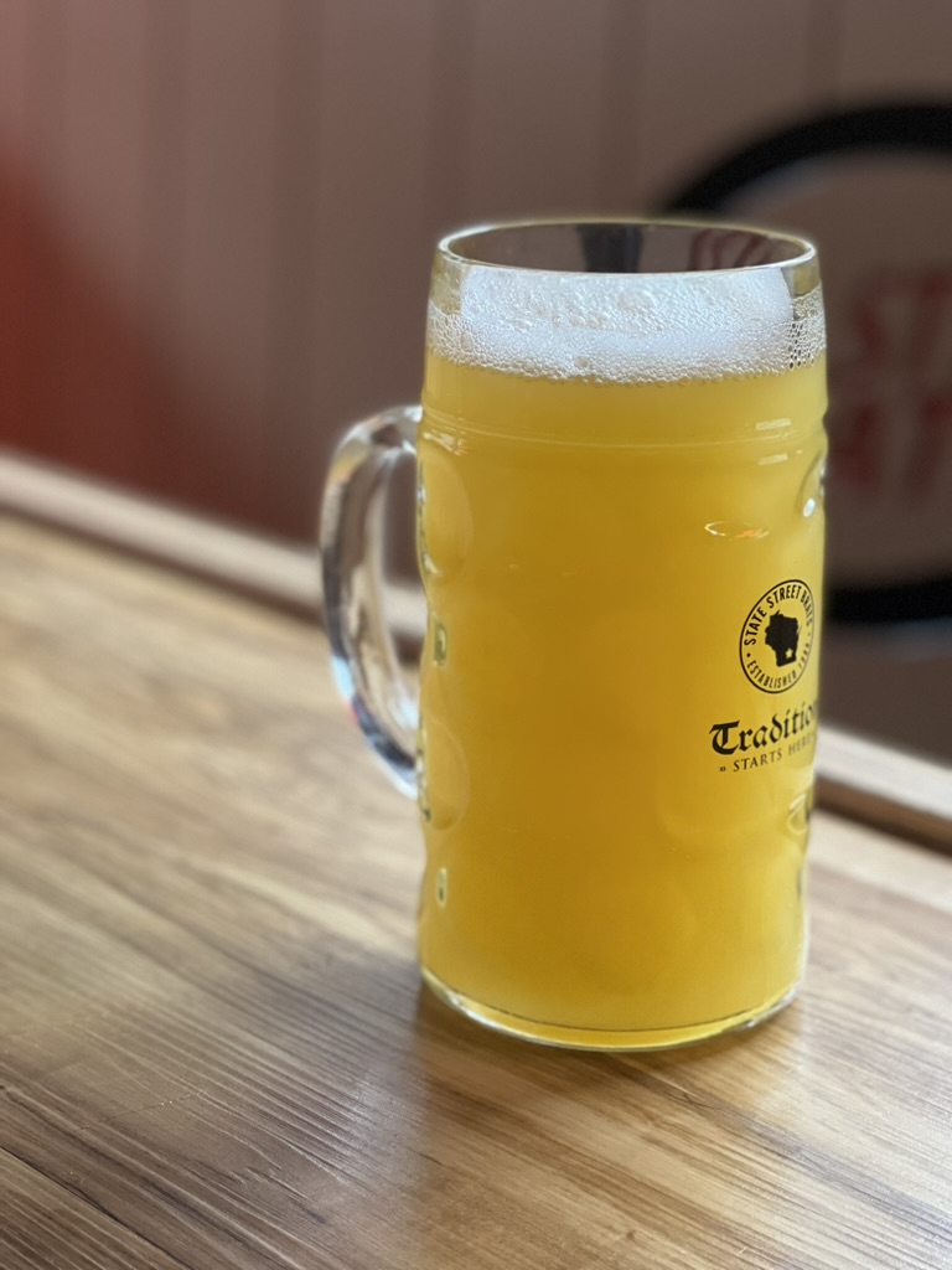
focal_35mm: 77
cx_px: 476
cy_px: 635
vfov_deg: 25.3
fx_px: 2824
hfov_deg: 19.1
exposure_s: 1/30
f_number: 2.8
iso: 400
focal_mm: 9
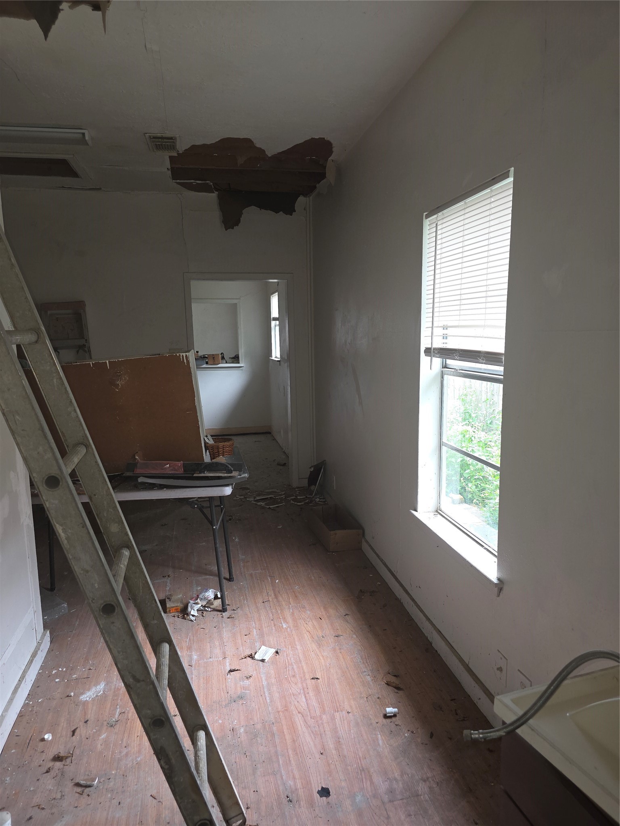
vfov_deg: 73.9
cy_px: 413
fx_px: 549
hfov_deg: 58.9
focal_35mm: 23
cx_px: 310
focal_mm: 6.3
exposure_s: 1/60
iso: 80
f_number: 1.7
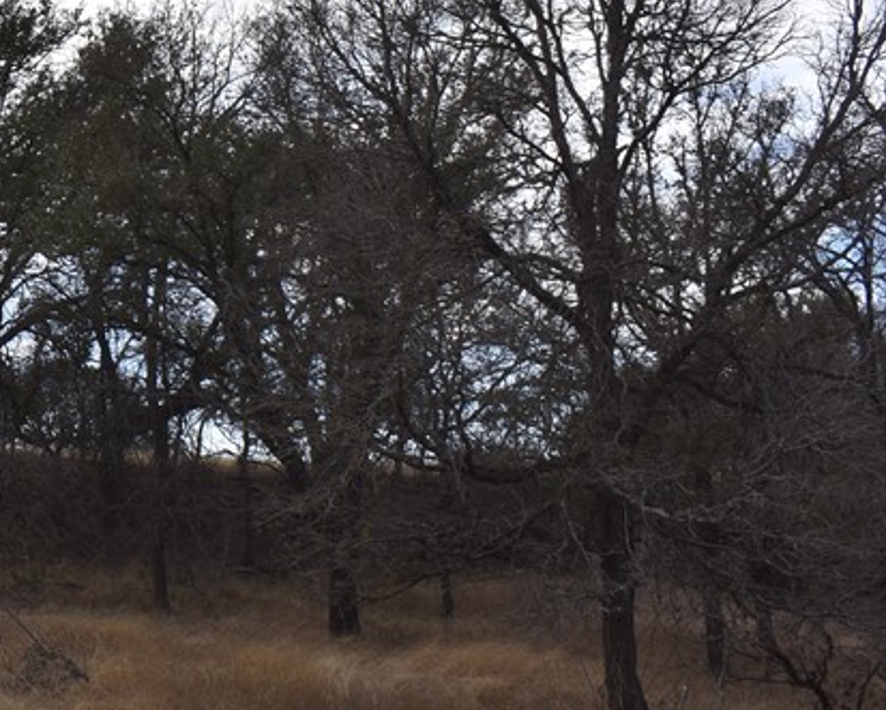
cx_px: -180
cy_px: 199
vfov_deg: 20.6
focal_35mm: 74
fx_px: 1942
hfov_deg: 23.5
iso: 100
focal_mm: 20
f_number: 11
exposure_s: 1/200
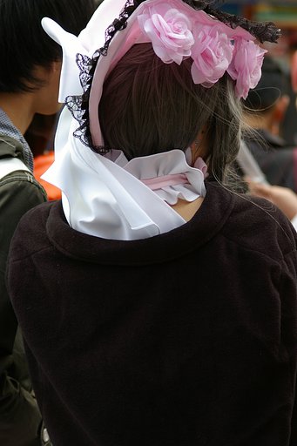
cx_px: 148
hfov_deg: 9.1
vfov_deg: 13.7
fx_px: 1857
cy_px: 223
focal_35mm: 150
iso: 200
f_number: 4.5
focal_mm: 100
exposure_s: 1/125
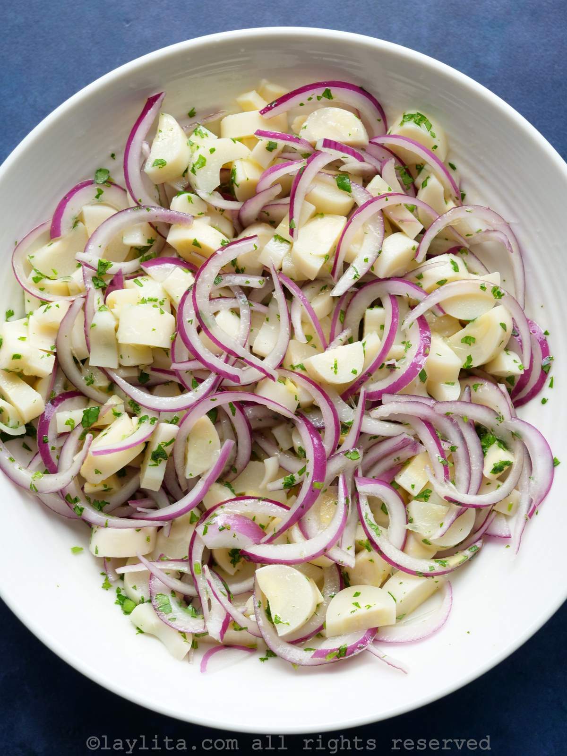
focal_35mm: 58
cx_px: 284
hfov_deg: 25.2
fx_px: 1267
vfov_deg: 33.2
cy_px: 378
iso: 200
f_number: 3.7
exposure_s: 1/60
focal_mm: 29
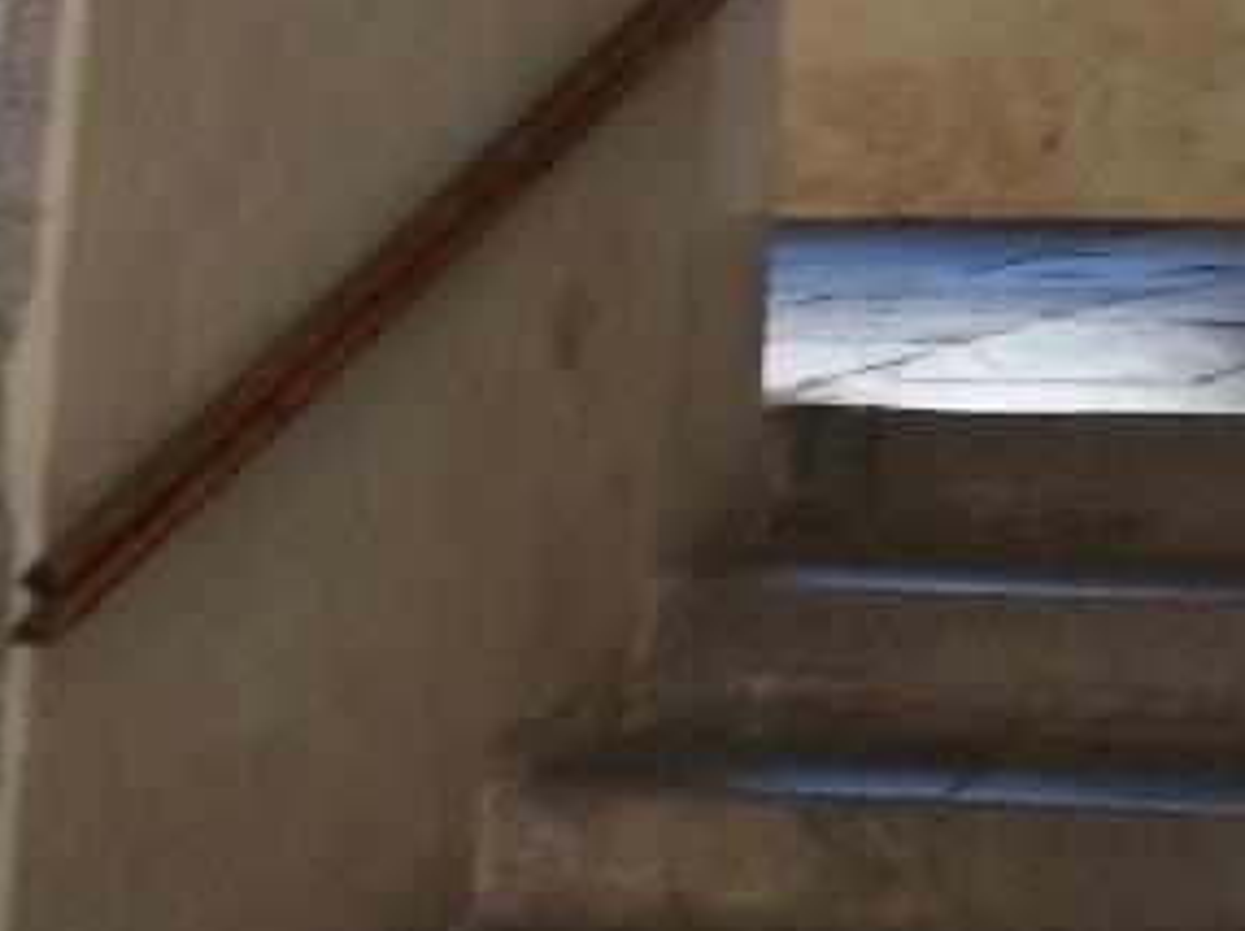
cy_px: -640
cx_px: 1772
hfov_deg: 20.2
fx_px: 3090
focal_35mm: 86
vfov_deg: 15.3
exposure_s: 1/100
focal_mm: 5.23
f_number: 1.8
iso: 50
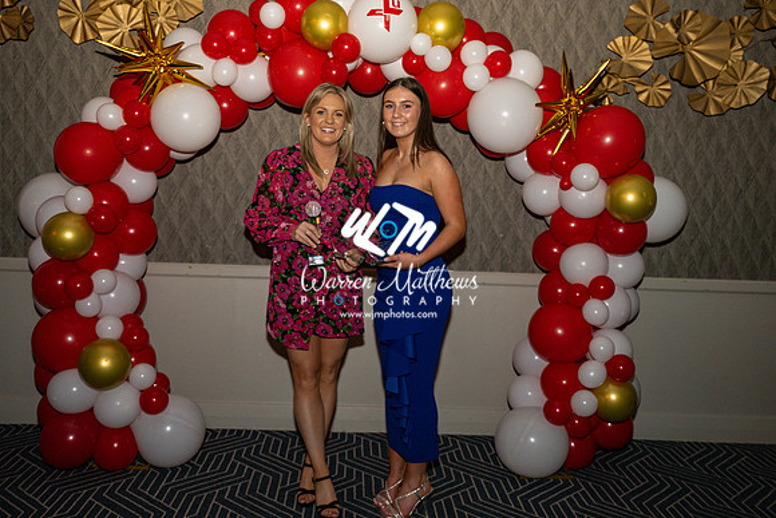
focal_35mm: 33
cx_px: 385
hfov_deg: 57.5
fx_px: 707
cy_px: 233
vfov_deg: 40.2
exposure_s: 1/125
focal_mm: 26
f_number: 3.2
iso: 500
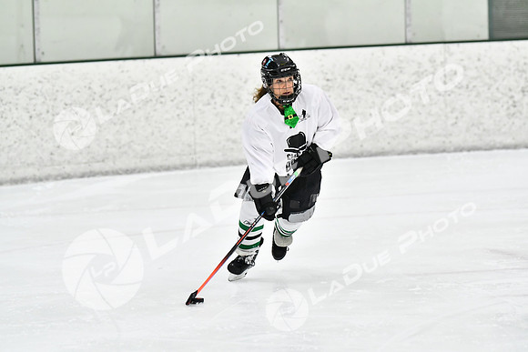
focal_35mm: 202
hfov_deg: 10.2
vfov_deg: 6.8
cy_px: 176
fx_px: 2971
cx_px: 264
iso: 5000
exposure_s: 1/1250
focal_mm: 135
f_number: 2.8
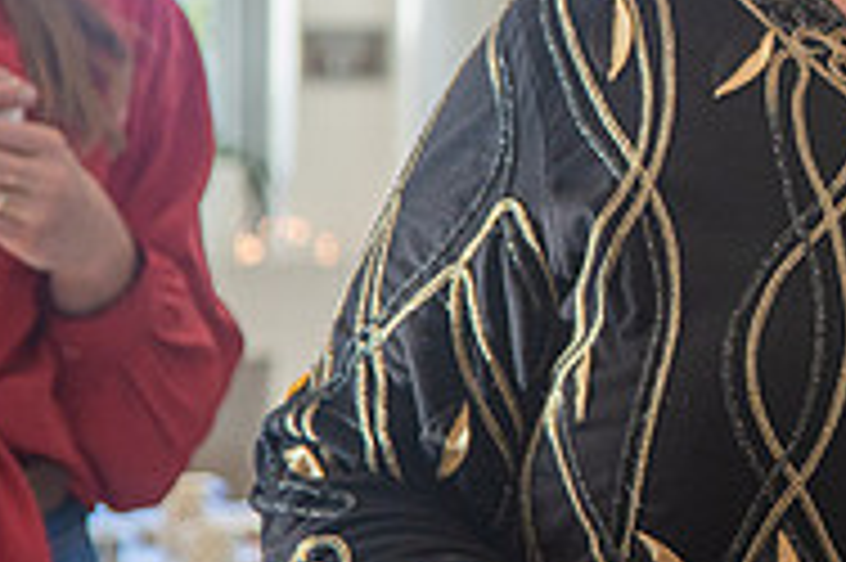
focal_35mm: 225
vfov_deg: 6.1
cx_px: 1206
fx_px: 5283
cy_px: 29
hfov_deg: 9.0
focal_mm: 73
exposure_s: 1/200
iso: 1000
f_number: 4.5
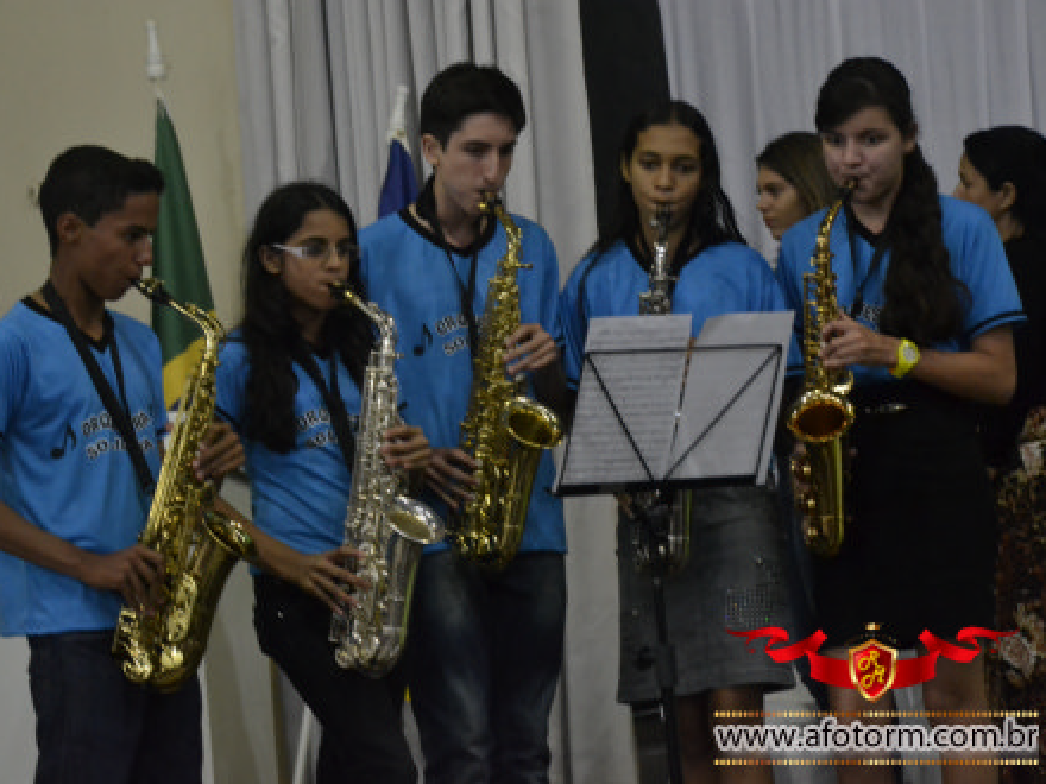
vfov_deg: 11.3
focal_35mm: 131
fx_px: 3958
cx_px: 466
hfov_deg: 15.0
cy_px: 391
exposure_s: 1/40
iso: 3200
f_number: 5.6
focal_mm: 80
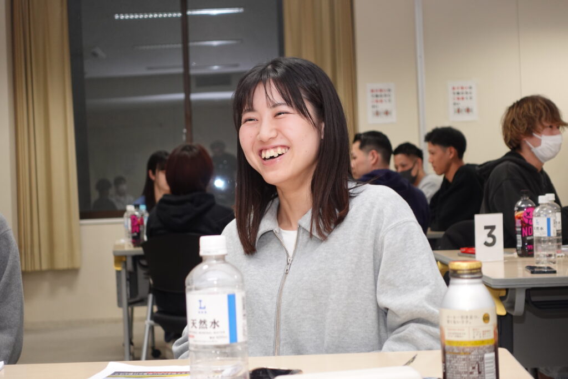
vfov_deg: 19.5
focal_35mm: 70
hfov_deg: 28.8
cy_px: 190
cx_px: 284
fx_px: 1105
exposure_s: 1/80
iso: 400
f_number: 2.8
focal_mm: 25.7
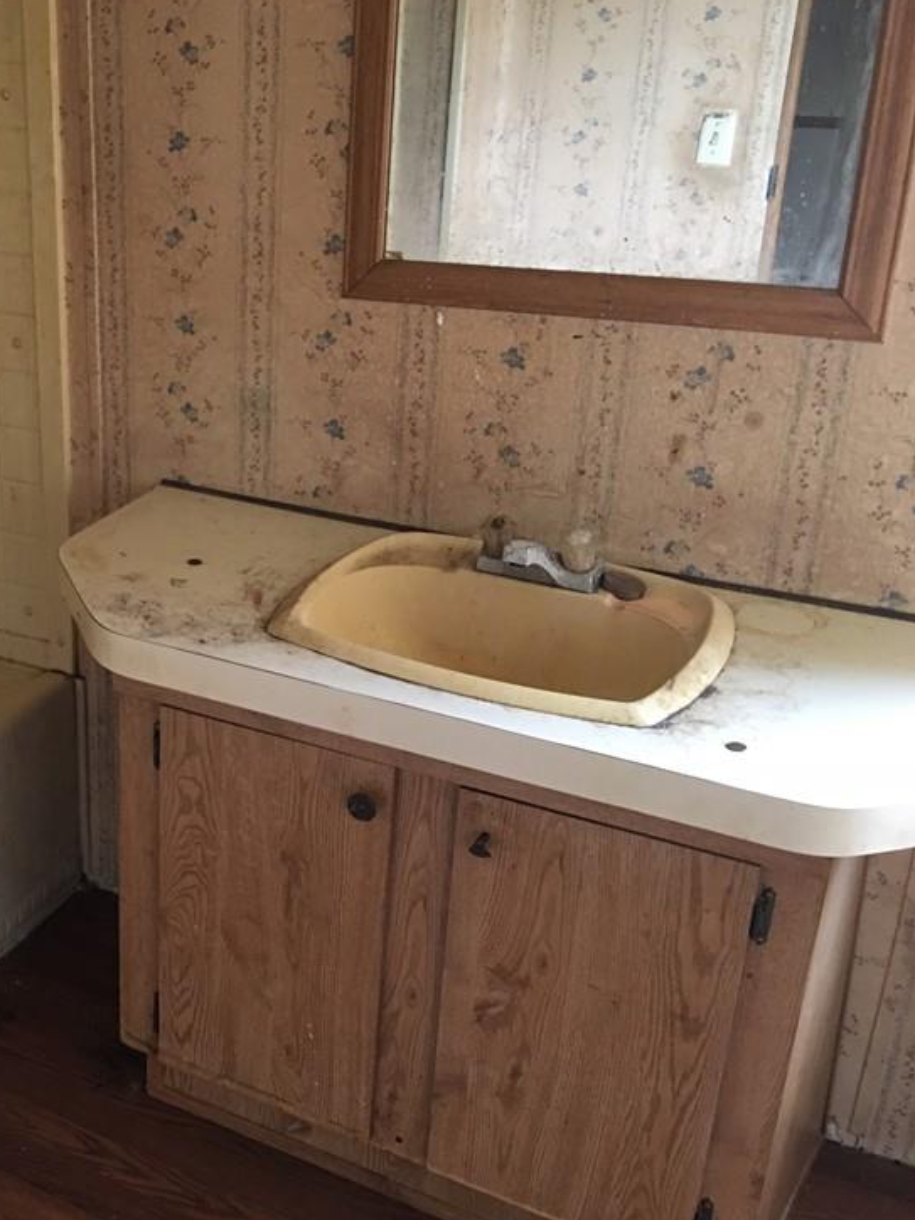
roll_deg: +1.0
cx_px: 86
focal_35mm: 41
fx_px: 1445
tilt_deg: -22.4
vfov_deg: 45.8
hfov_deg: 33.2
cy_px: 602
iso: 100
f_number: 2.2
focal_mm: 4.15
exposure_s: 1/8
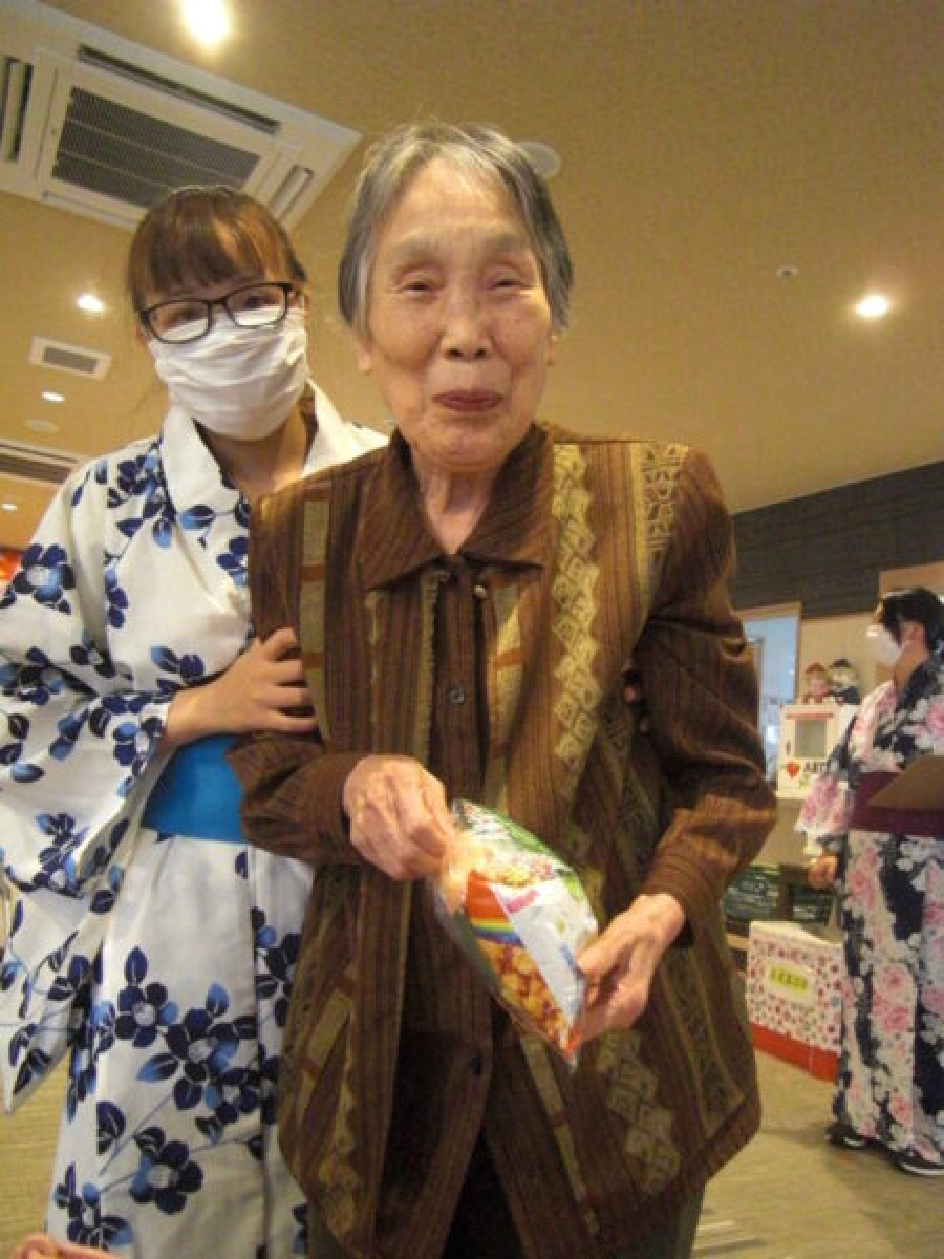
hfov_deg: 49.7
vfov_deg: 63.4
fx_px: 1018
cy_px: 630
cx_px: 472
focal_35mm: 28
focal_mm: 4.9
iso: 800
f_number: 2.6
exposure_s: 1/100
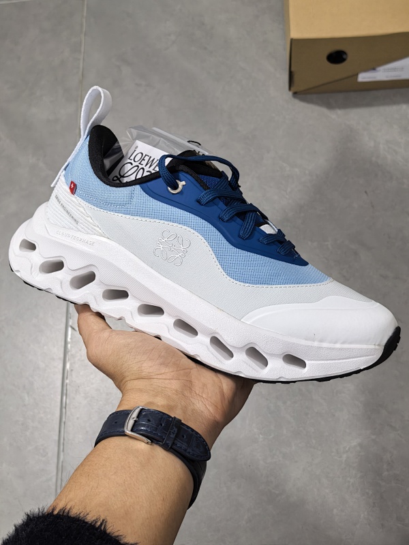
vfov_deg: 39.7
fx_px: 756
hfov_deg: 30.3
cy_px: 272
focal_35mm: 48
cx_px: 204
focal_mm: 5.75
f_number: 2
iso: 160
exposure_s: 1/50
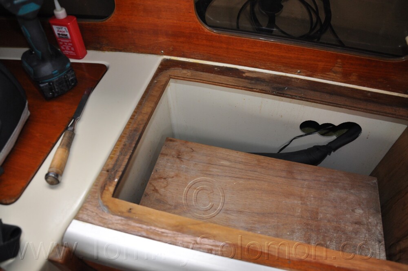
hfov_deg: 67.4
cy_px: 136
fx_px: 306
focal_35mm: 27
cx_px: 204
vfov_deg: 47.8
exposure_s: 1/125
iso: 560
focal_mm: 18
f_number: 3.5
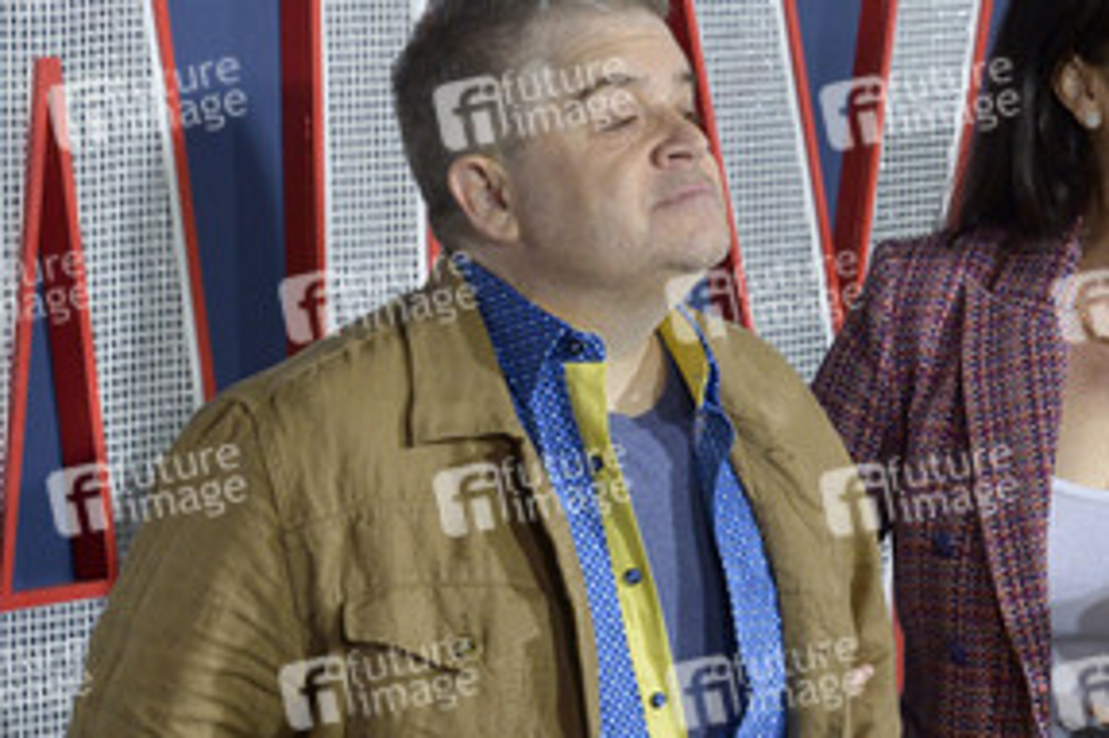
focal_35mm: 212
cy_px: 394
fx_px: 6527
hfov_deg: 9.7
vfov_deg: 6.5
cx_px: 815
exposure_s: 1/320
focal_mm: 135
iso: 2000
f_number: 6.3
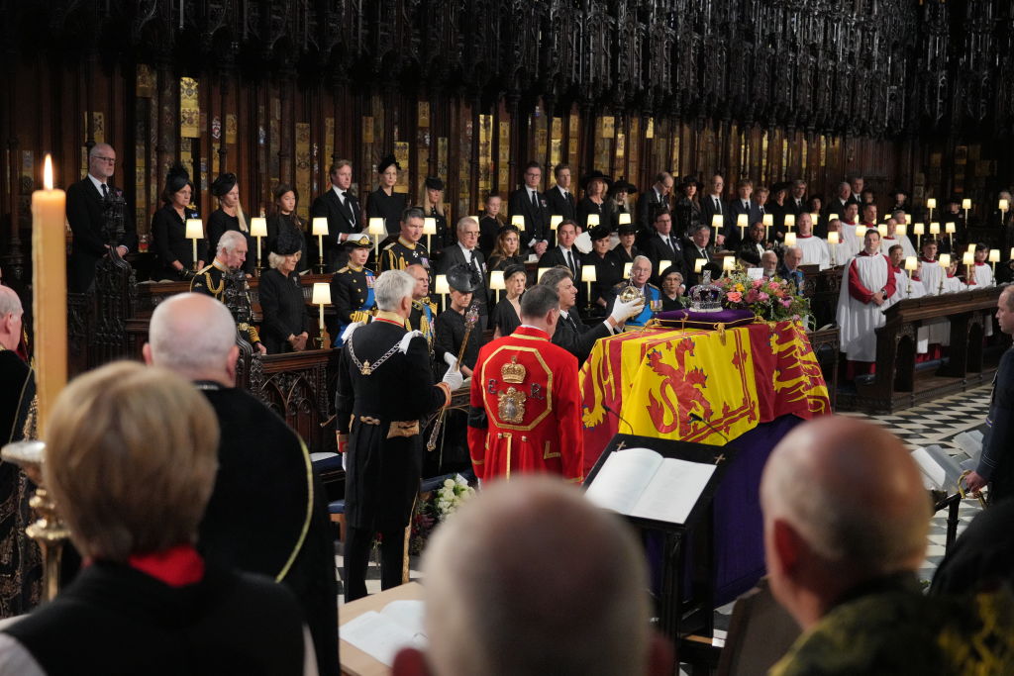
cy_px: 338
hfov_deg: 38.2
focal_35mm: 52
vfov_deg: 26.0
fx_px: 1465
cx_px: 507
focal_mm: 52
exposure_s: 1/250
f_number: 4
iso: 5000
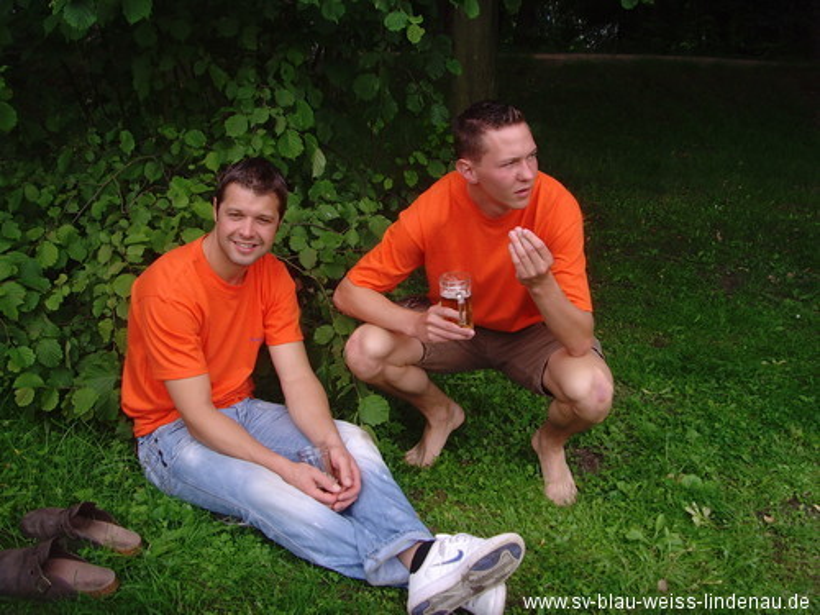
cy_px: 308
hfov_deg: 47.9
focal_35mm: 39
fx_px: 924
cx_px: 410
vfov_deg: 36.8
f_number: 3.5
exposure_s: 1/180
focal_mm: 6.6
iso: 80
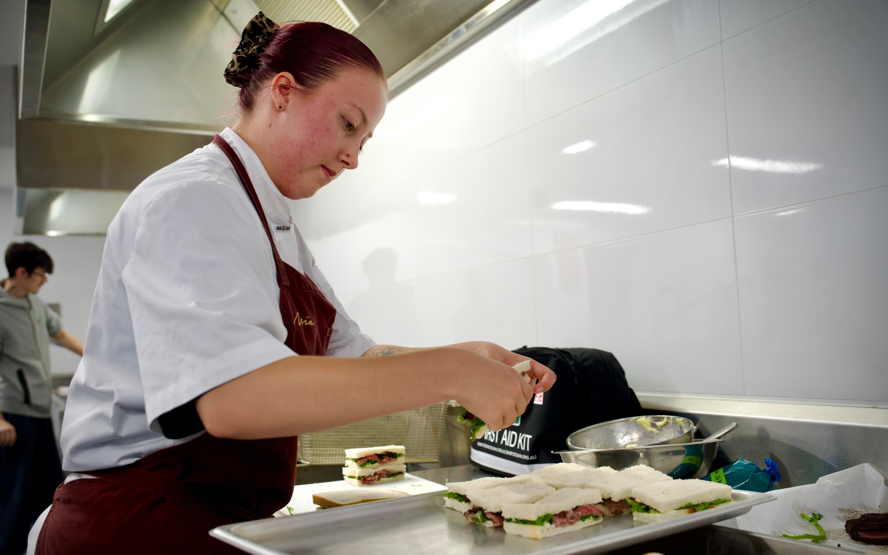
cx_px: 441
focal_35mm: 34
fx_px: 823
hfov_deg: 56.7
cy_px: 291
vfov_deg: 37.3
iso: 800
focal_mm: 33
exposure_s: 1/160
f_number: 4
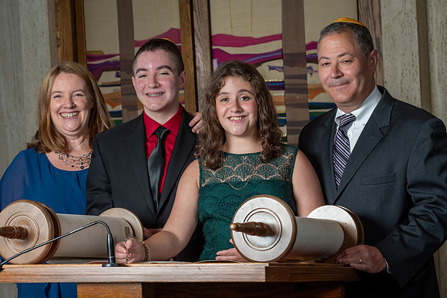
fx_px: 1456
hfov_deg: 17.5
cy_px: 132
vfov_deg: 11.7
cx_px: 219
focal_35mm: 117
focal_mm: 70
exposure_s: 1/250
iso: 500
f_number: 7.1
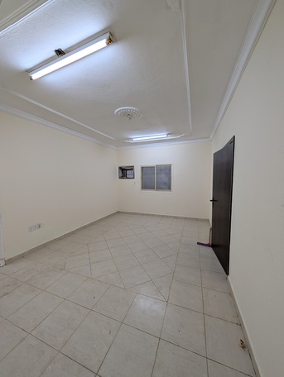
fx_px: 131
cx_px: 142
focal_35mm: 12
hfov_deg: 94.6
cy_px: 188
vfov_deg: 110.5
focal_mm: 2.02
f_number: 1.7
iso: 62
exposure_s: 1/120
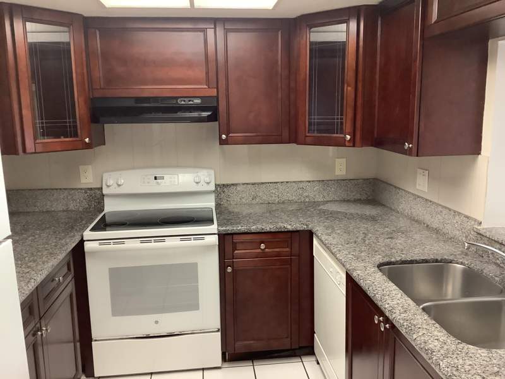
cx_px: 252
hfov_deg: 58.4
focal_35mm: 31
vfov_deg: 45.4
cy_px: 190
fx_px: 452
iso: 250
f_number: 2.4
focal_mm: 3.3
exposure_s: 1/40
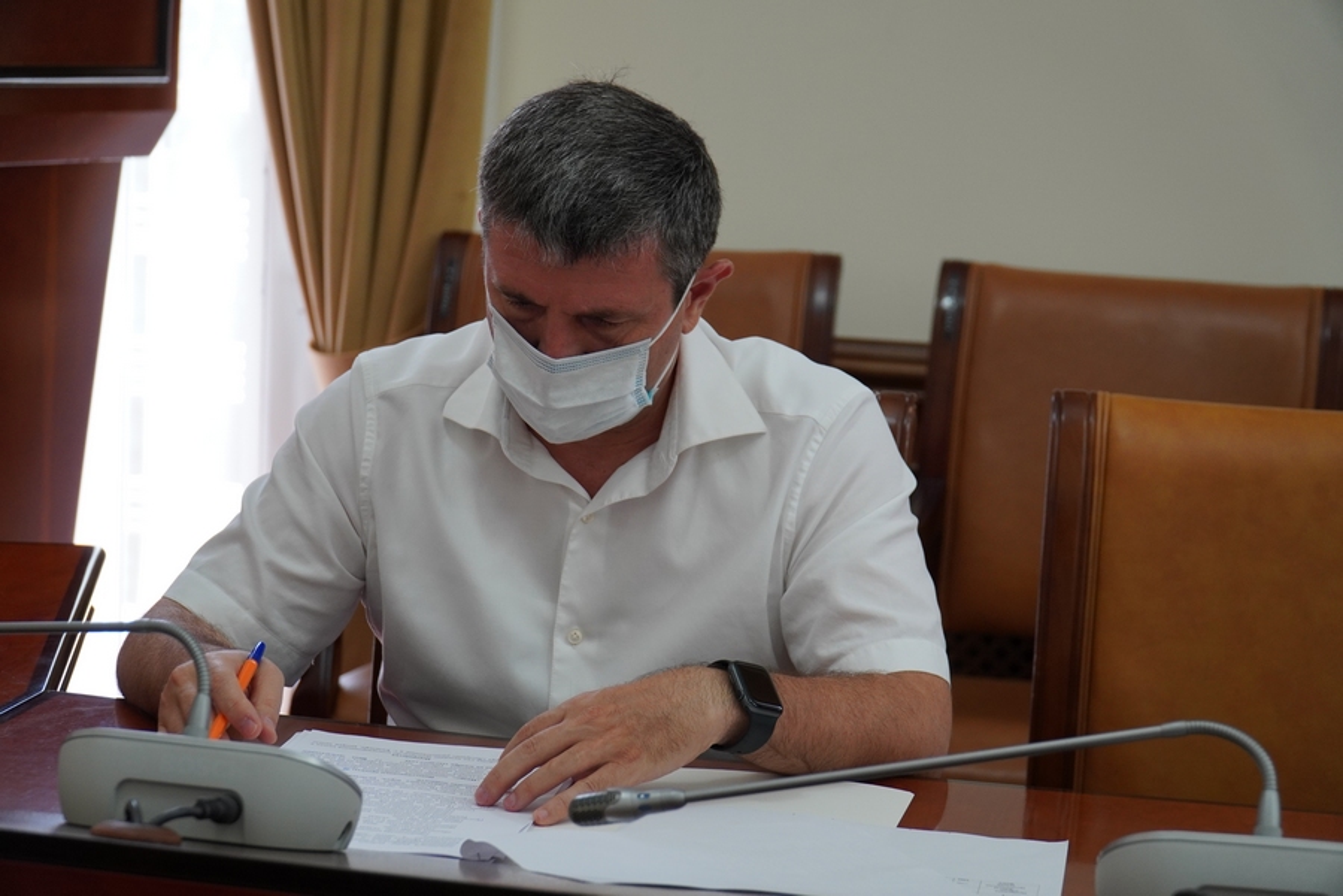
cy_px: 448
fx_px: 2854
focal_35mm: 76
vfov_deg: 17.8
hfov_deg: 26.5
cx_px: 672
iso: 800
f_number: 4
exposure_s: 1/160
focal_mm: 51
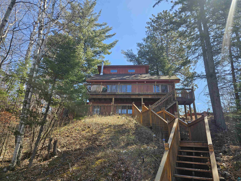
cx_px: 120
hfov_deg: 73.9
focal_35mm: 23
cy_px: 90
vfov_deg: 58.9
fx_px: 160
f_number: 1.8
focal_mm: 5.4
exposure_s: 1/626
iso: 25
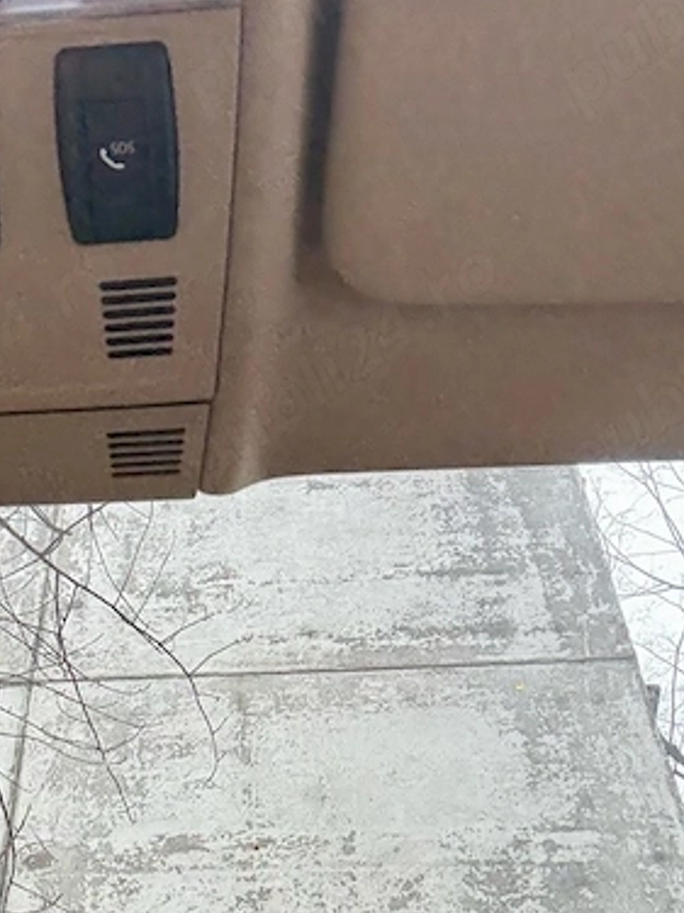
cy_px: 806
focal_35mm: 64
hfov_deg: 22.3
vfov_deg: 29.2
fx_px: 1687
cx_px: 58
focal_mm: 2.69
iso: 80
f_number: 1.9
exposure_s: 1/79
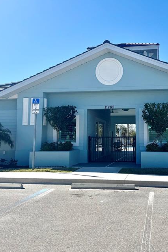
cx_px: 110
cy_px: 105
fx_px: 280
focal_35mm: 40
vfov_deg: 48.3
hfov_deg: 33.2
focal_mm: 6.76
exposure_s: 1/5814
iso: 80
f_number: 1.78
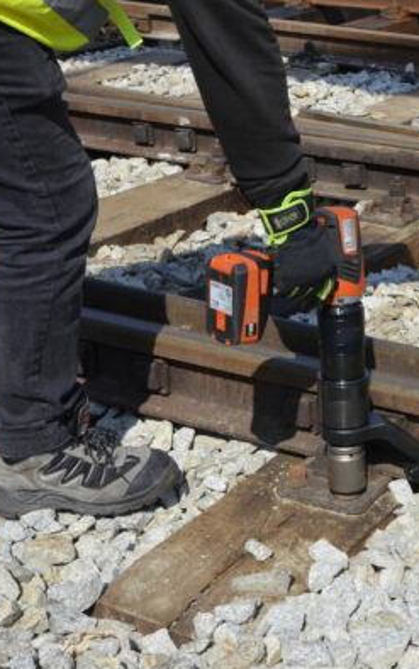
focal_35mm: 65
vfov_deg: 31.5
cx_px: 409
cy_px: 337
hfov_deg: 19.5
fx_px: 1187
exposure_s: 1/800
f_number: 14
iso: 800
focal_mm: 28
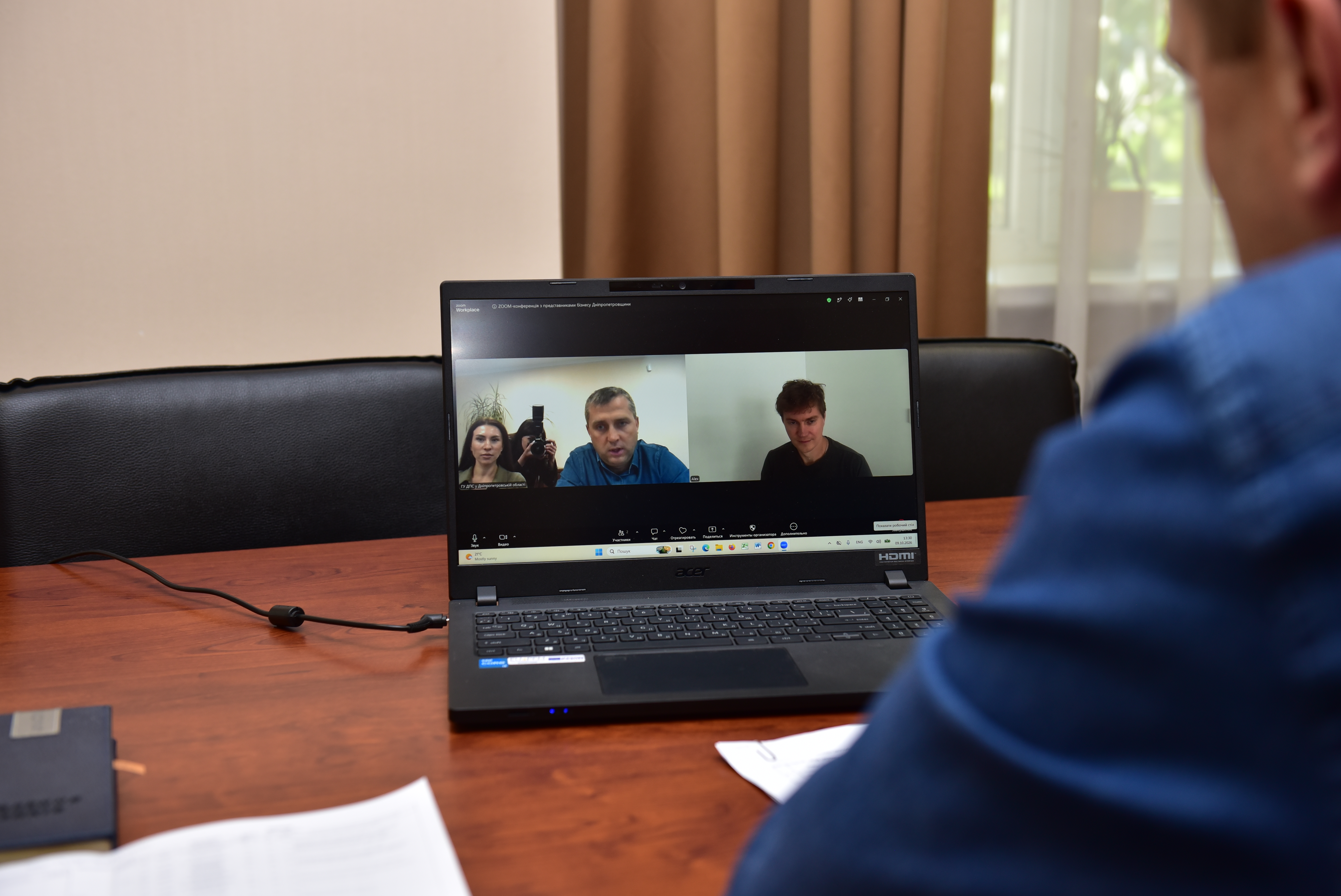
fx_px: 1789
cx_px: 670
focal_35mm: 48
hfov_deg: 41.1
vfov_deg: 28.1
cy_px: 448
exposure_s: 1/200
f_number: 4.5
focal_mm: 48
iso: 500
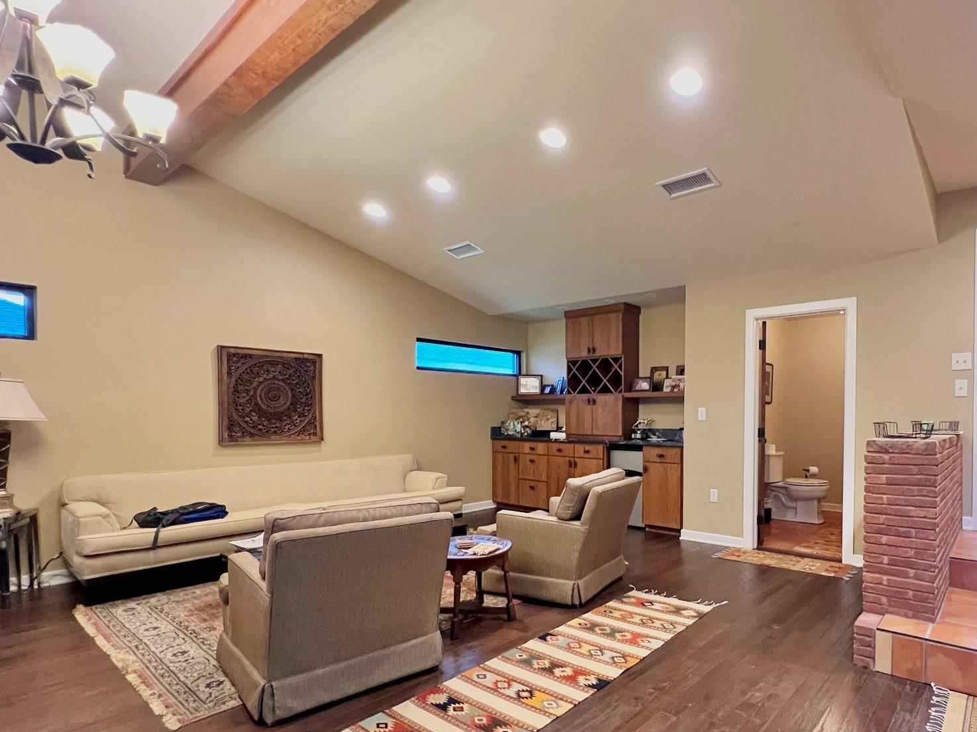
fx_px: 508
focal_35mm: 18
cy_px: 422
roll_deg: +0.5
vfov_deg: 71.1
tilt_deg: -0.2
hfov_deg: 85.6
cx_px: 624
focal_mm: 1.57
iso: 640
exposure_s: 1/60
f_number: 1.8
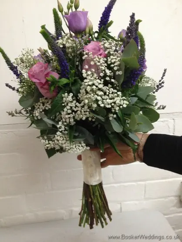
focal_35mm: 35
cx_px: 91
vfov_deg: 52.6
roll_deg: +2.2
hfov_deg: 40.7
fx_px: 245
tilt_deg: -15.8
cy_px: 121
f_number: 2.4
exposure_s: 1/20
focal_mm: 4.28
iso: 200
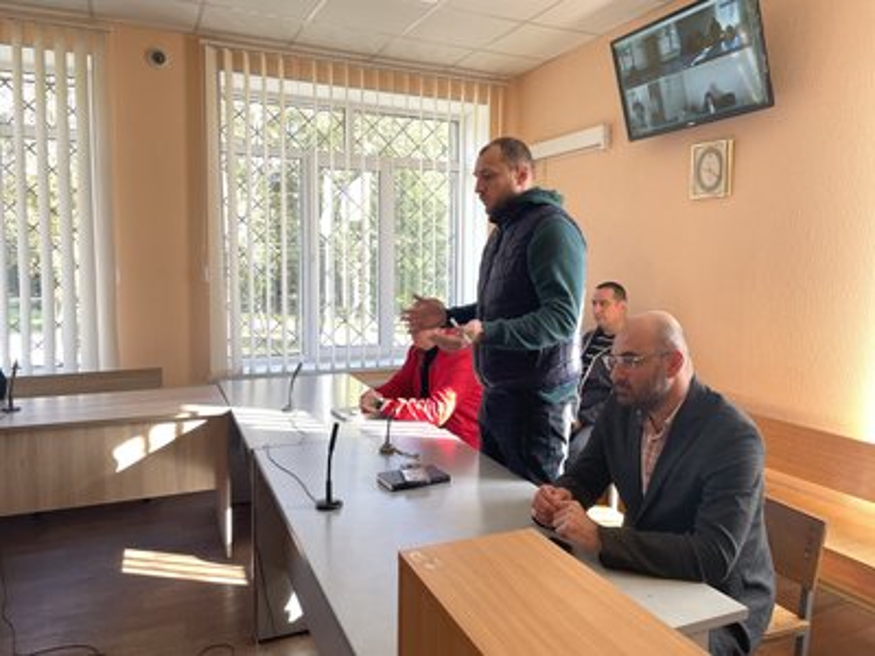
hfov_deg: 67.3
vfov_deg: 53.1
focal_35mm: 26
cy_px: 328
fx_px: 657
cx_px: 438
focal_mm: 4.2
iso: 40
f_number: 1.6
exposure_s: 1/121
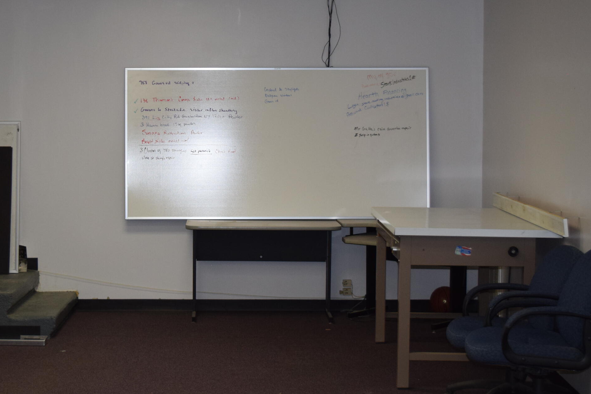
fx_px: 1166
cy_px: 174
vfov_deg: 19.2
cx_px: 206
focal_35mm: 71
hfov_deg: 28.3
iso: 800
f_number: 5
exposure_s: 1/100
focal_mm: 30
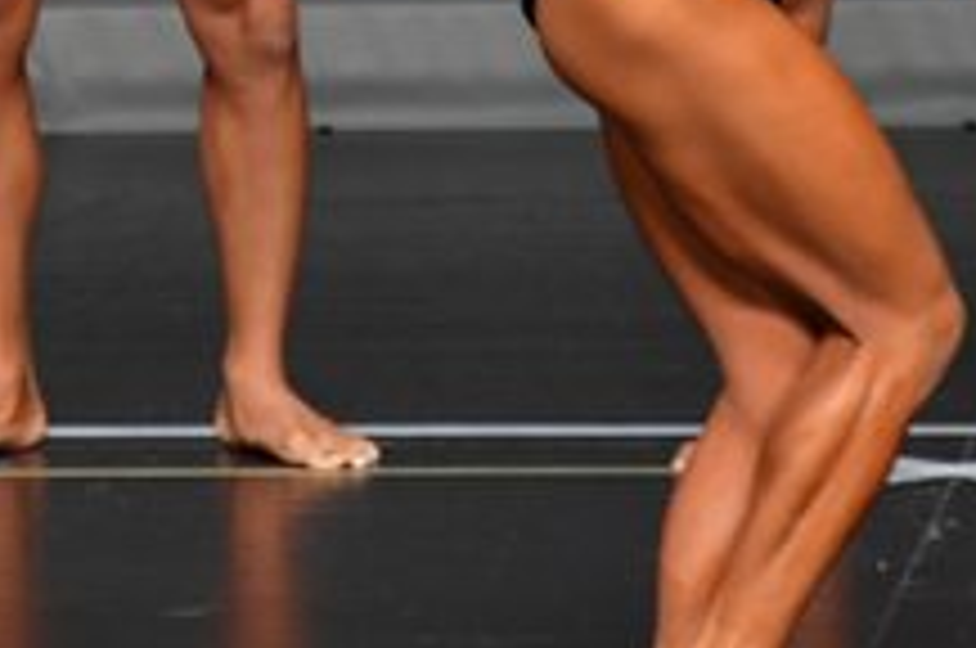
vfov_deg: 1.2
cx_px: -439
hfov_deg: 1.8
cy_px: -58
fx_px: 30454
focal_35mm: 1125
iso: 2500
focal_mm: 210
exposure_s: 1/400
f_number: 5.6
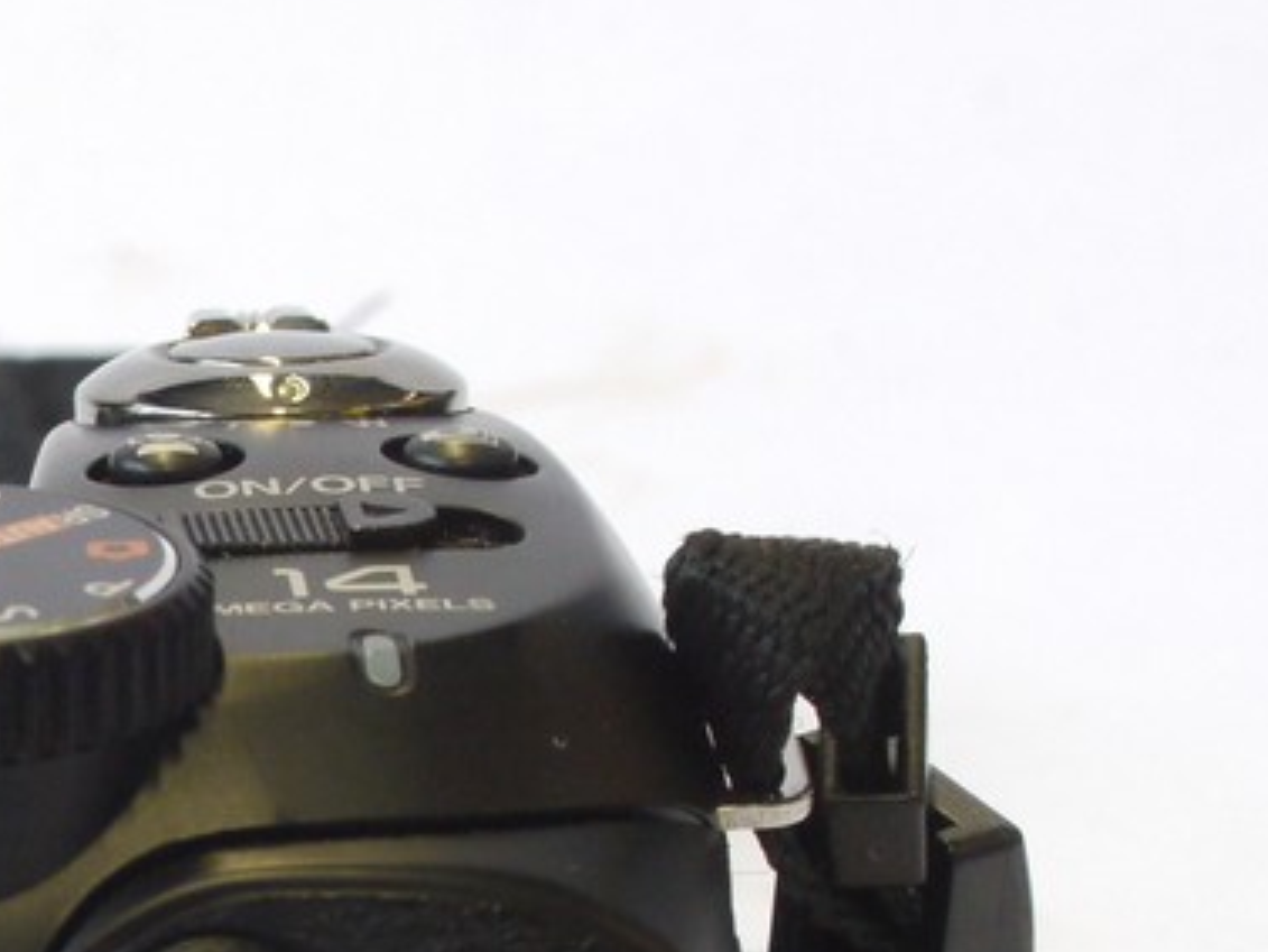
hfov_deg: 10.1
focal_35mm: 191
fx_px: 6999
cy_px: 1191
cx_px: -505
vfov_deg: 7.7
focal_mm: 30
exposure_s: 1/50
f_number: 9
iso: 800
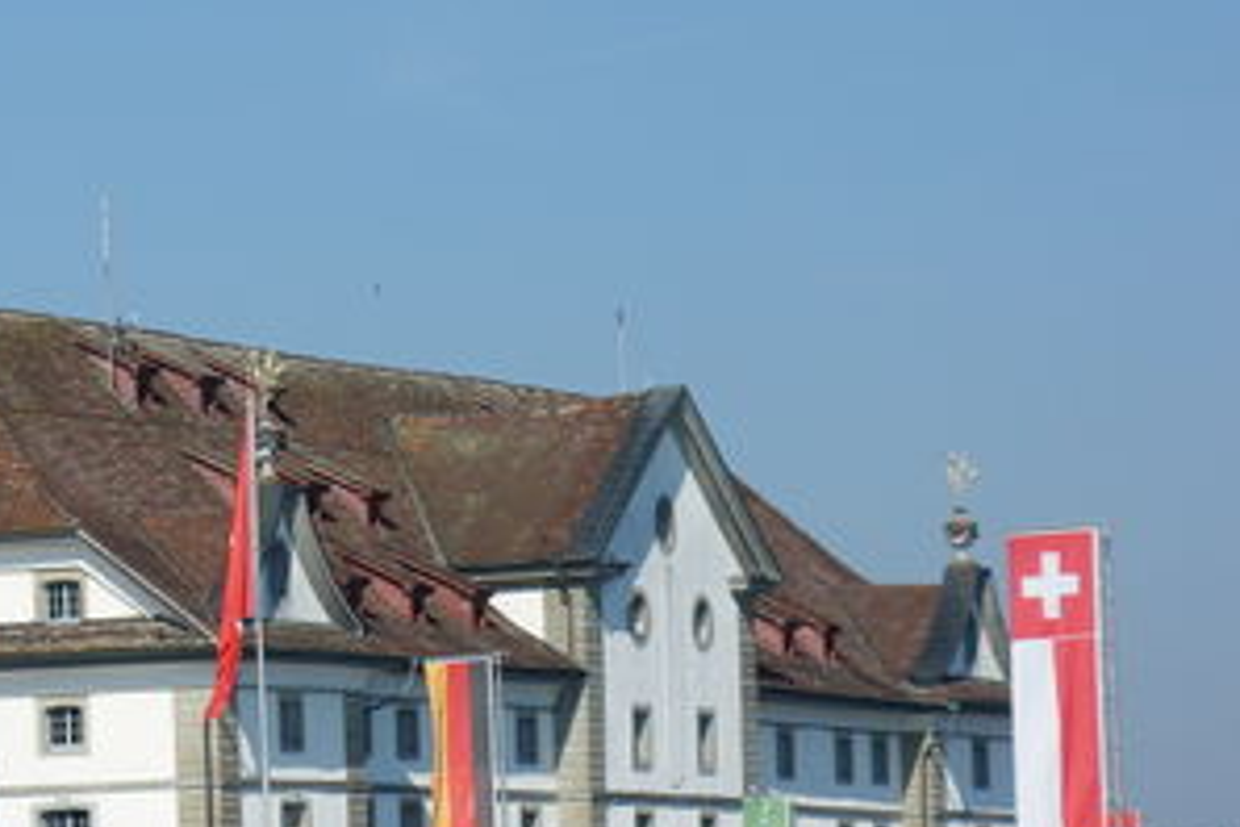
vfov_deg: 5.4
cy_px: 718
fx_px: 8679
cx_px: -455
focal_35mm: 252
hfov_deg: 8.0
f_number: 5.6
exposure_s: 1/800
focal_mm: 29.15
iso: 125
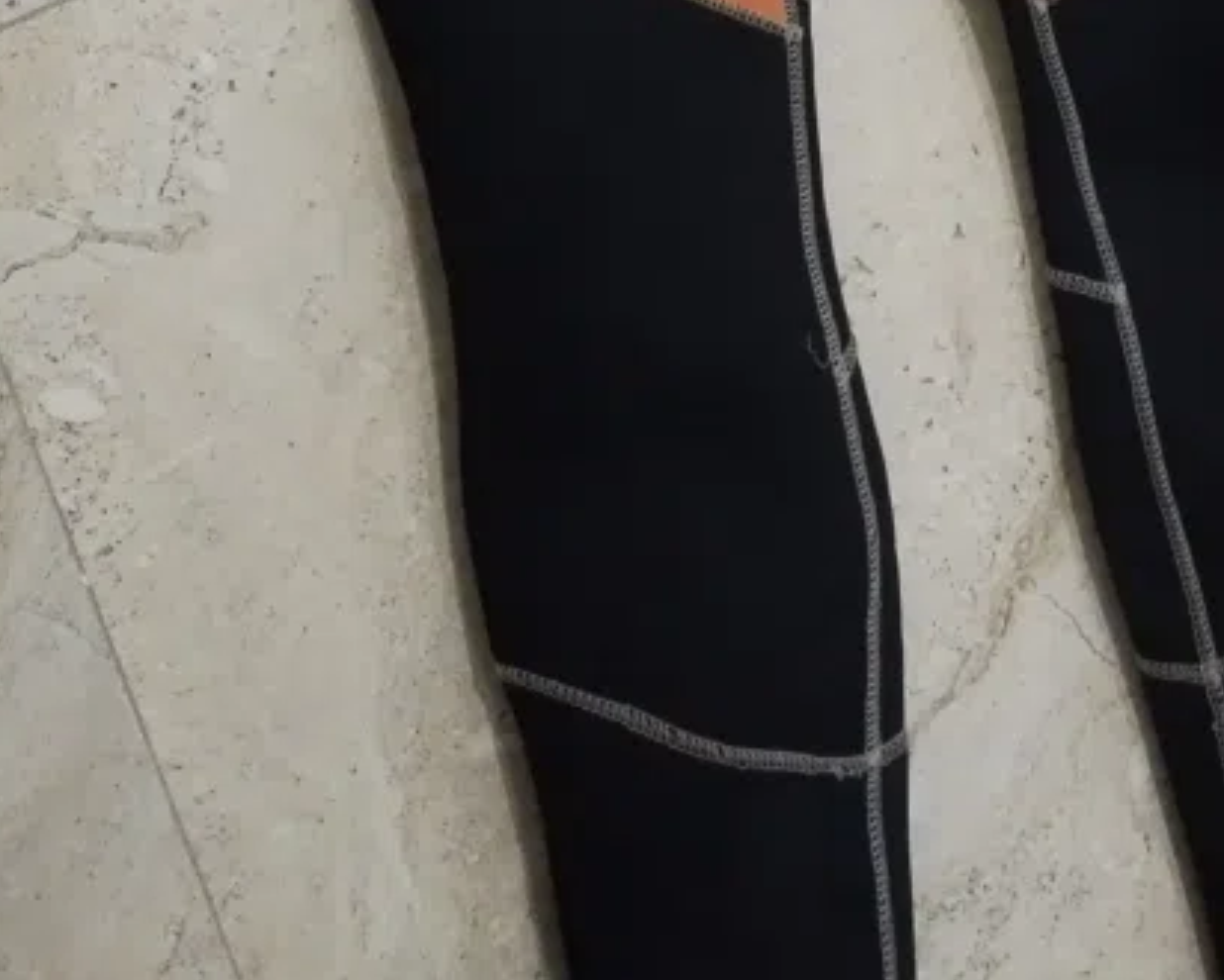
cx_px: 633
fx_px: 3044
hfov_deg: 22.7
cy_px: -744
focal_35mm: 84
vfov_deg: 15.8
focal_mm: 4.75
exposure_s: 1/33.3
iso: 497
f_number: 1.8
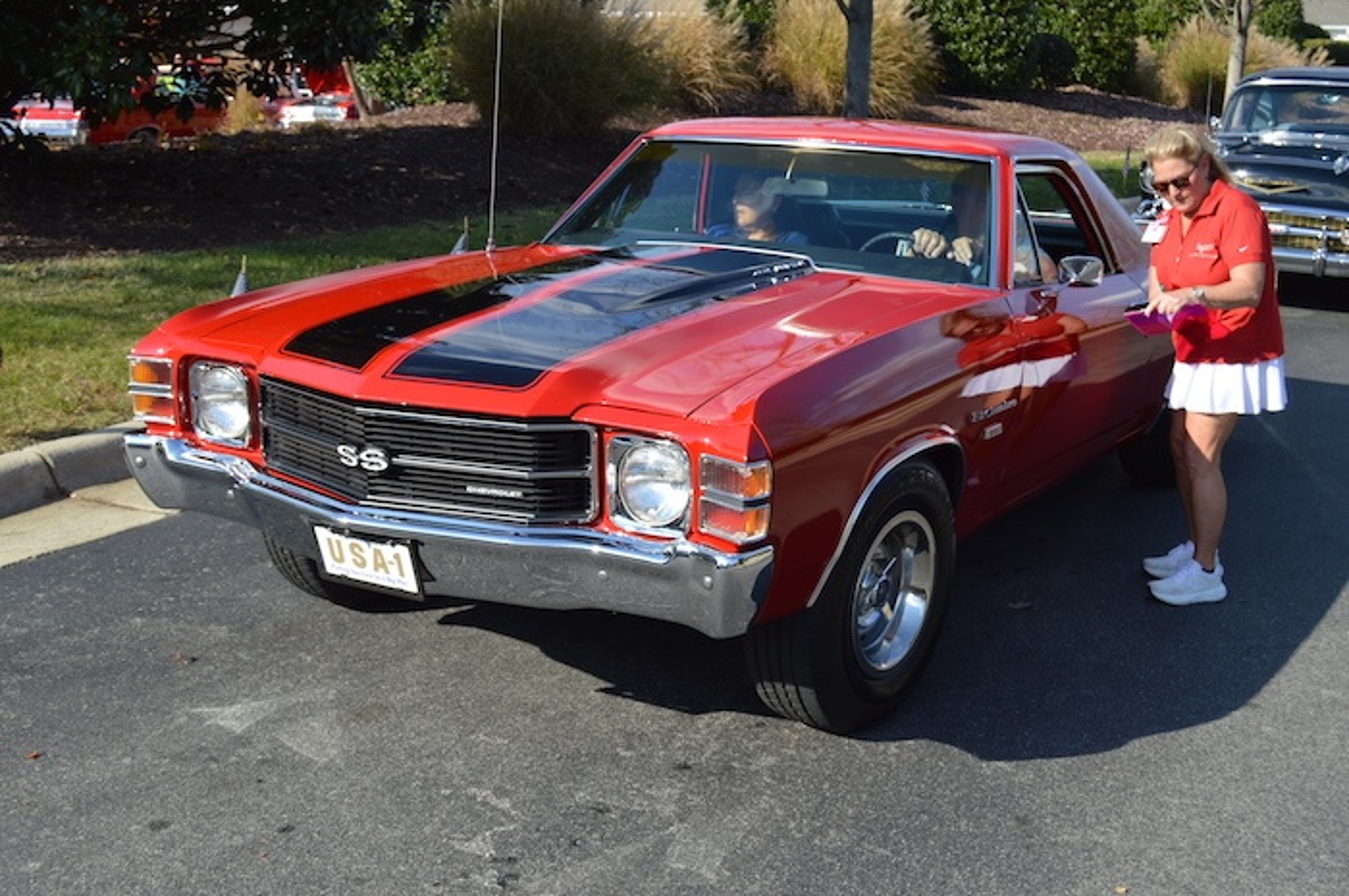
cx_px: 674
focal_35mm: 42
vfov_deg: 31.8
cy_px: 448
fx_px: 1572
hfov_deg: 46.4
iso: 100
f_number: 8
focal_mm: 28
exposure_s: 1/250
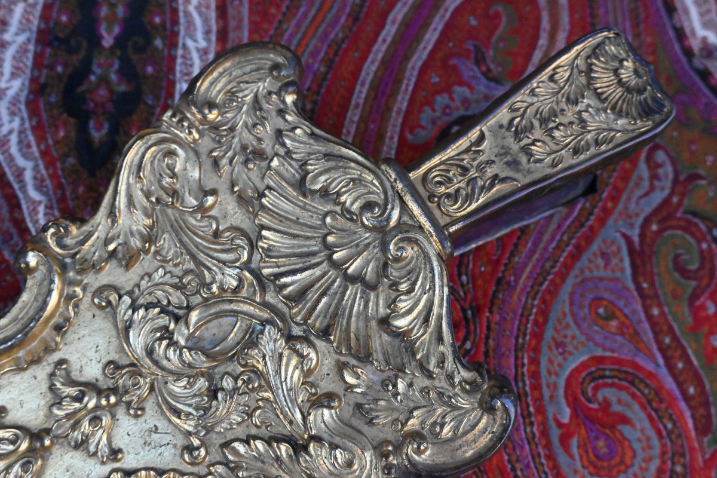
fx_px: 762
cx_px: 358
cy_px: 239
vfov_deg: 34.8
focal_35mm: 38
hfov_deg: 50.4
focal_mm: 25.5
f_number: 6.3
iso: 11400
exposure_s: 1/4000
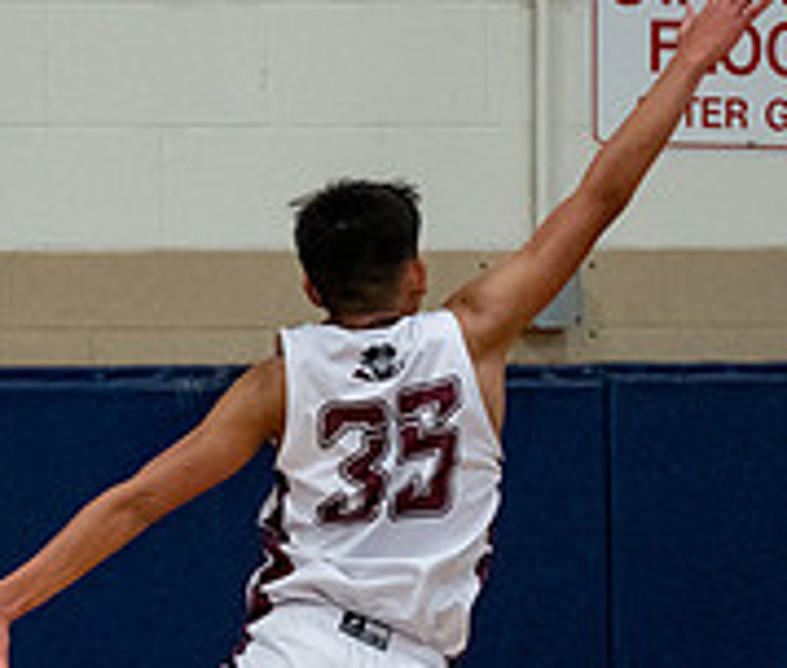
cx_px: -101
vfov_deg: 1.9
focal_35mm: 837
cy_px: 626
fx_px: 19972
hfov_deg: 2.3
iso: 5000
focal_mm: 200
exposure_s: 1/1000
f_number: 2.8
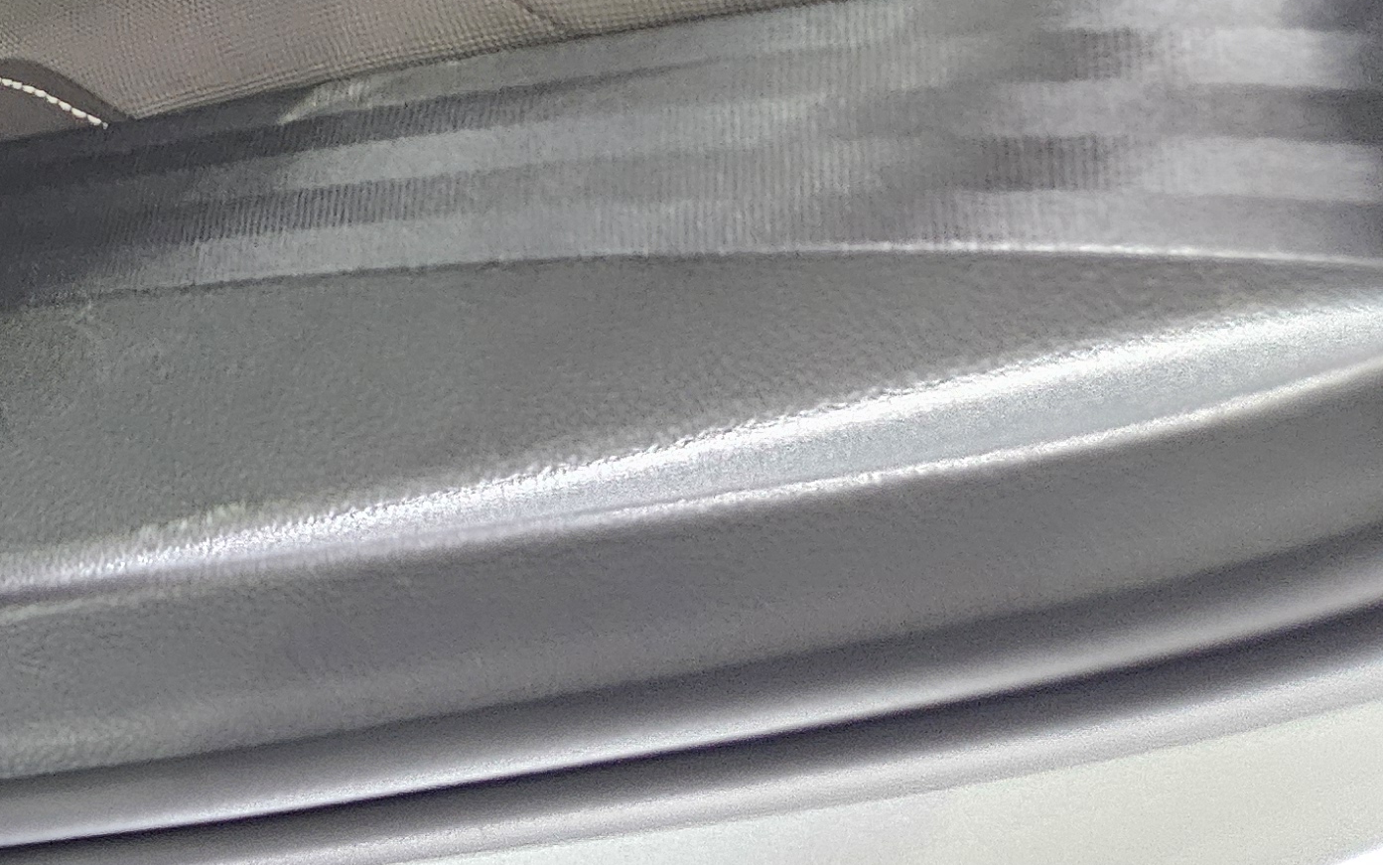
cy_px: -159
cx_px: -596
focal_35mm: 70
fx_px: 2639
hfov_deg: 24.1
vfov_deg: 17.8
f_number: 1.8
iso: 1250
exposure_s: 1/20
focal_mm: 5.4
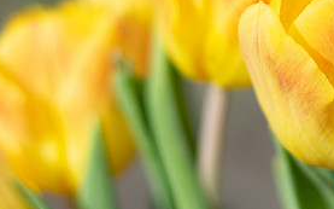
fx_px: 1456
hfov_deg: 12.9
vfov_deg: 8.2
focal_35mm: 160
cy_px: 36
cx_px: 330
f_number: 2.2
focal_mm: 50
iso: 200
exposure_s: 1/4000
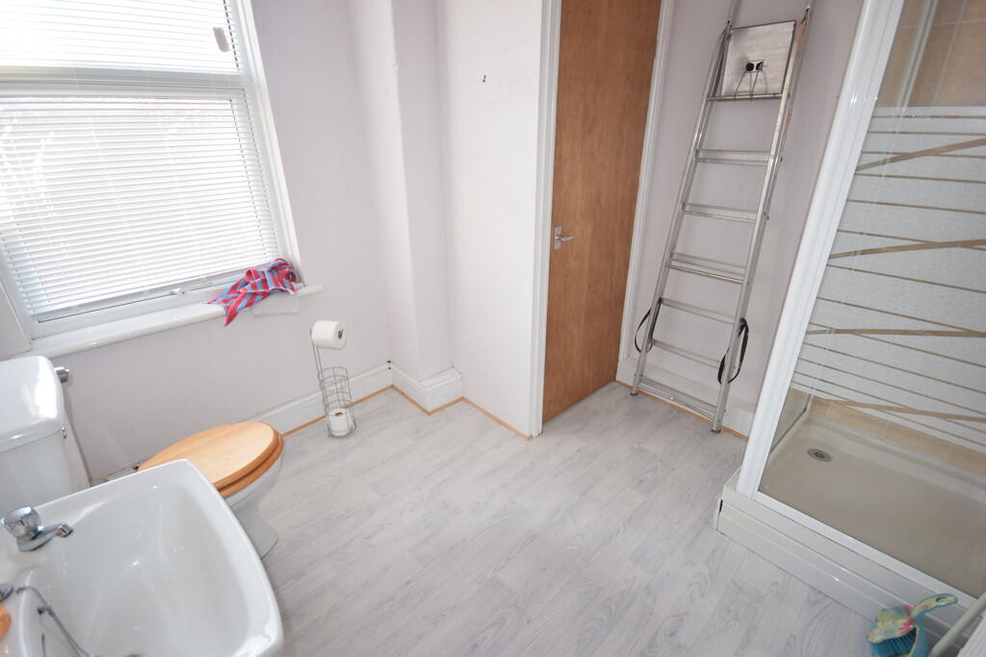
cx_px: 493
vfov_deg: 72.1
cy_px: 328
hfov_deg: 95.0
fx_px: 452
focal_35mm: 16
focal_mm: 11
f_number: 5.6
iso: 640
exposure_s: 1/125
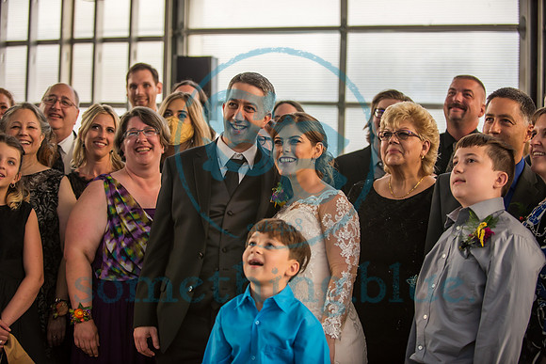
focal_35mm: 70
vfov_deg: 19.5
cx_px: 273
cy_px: 182
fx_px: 1062
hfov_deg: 28.8
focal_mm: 70
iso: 250
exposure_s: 1/250
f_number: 2.8
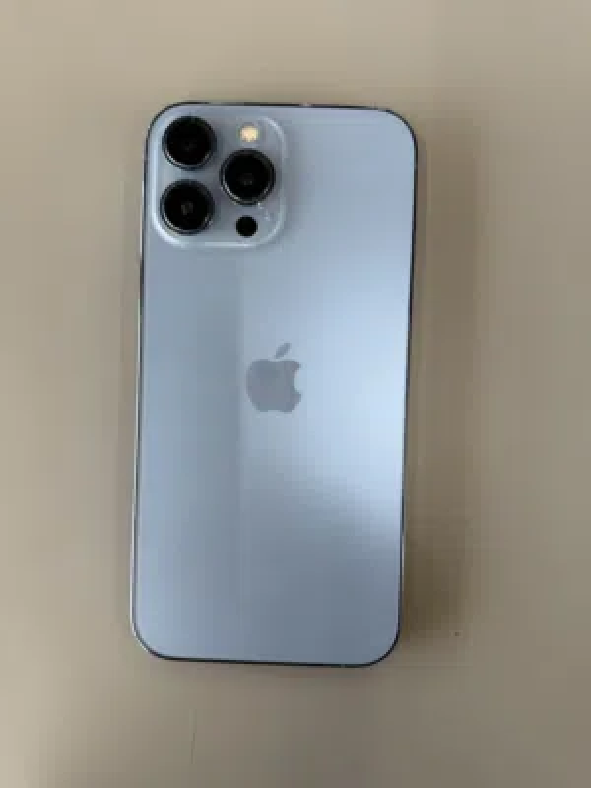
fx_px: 546
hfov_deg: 56.8
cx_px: 296
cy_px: 394
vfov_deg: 71.6
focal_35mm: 24
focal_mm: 6.76
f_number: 1.78
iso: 125
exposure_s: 1/100
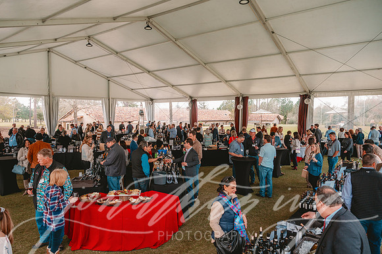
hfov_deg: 73.8
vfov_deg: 53.1
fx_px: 255
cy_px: 127
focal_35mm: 24
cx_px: 191
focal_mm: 24
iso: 320
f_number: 4.5
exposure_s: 1/250
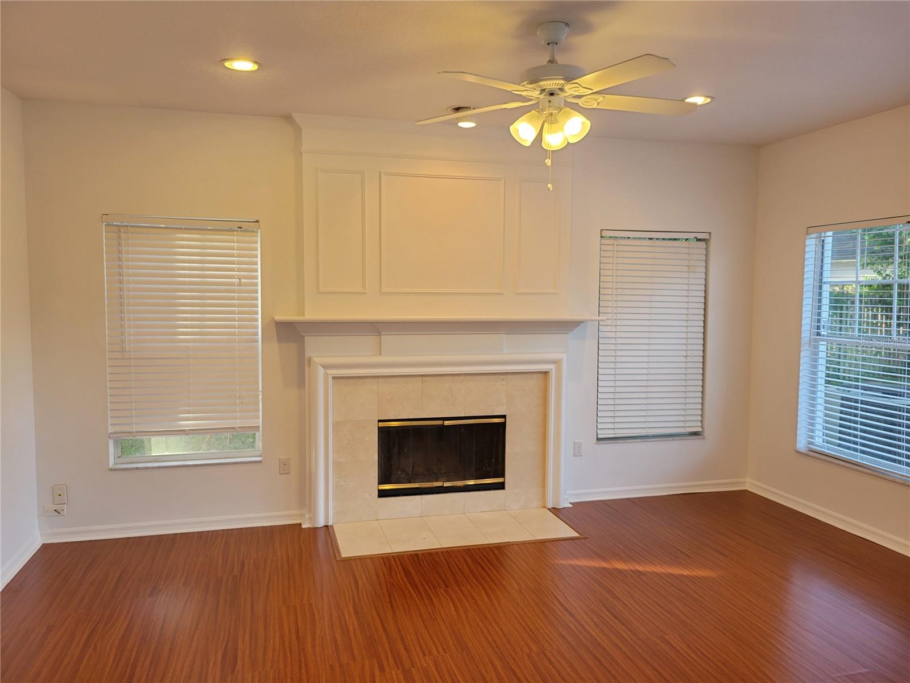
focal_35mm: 26
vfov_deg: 53.1
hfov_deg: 67.3
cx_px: 455
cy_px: 342
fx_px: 683
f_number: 1.8
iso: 100
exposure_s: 1/119
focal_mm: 5.4
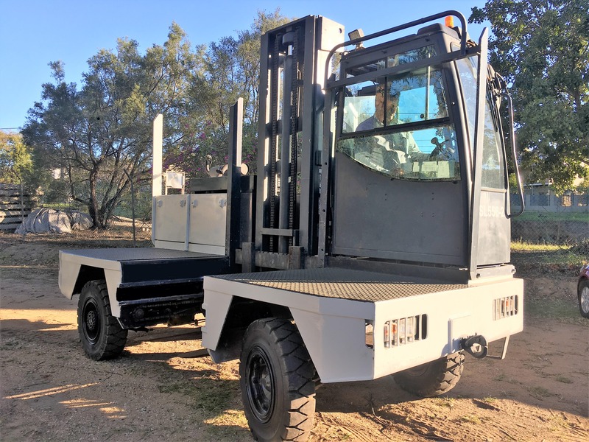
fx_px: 493
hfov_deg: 61.7
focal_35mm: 29
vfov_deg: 48.2
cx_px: 294
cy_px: 221
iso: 25
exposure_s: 1/442
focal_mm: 4.15
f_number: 2.2
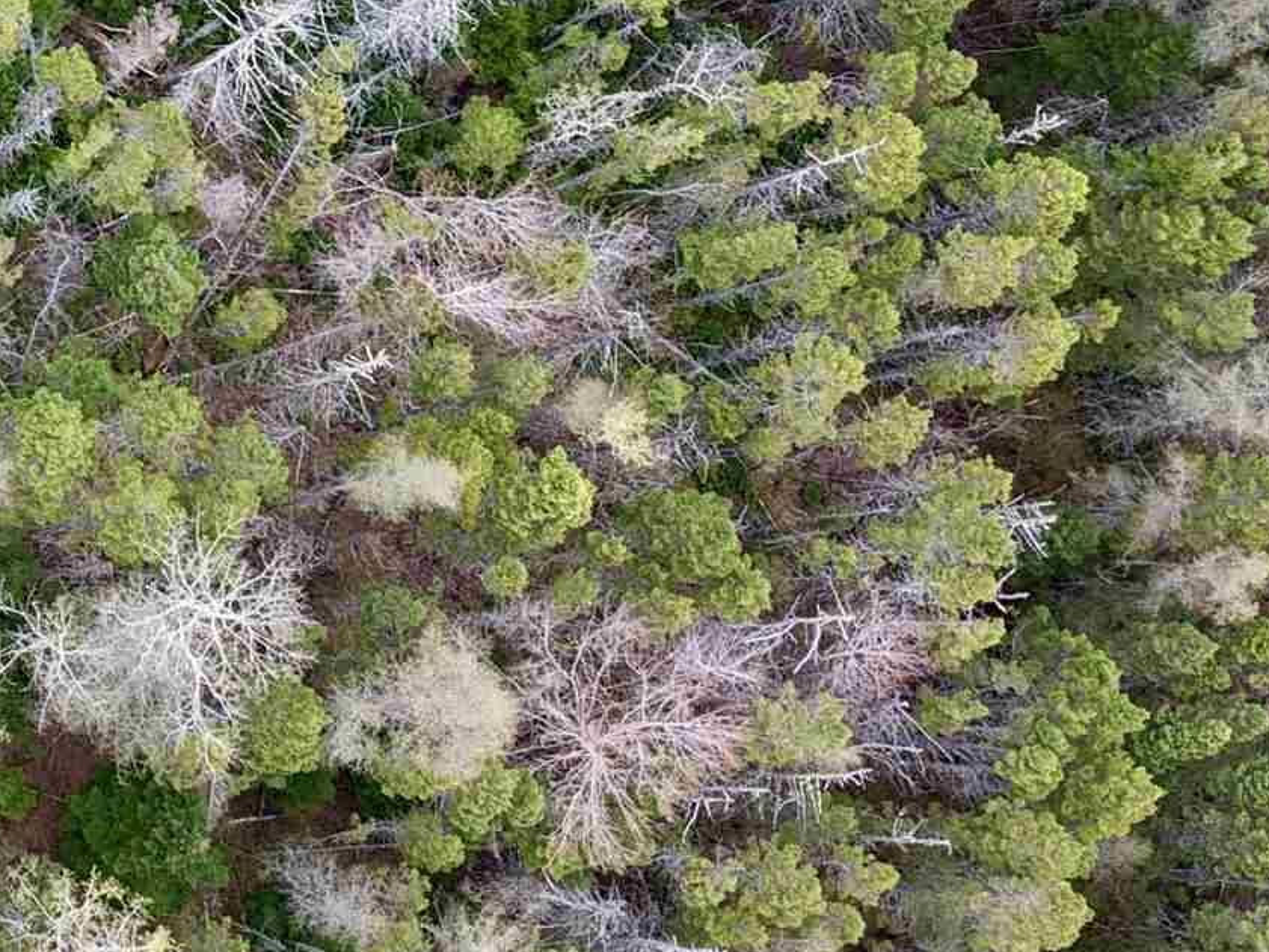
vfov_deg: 17.0
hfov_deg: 20.1
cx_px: -629
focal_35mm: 84
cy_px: -122
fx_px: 3080
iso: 140
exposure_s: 1/800
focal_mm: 8.67
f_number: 1.8
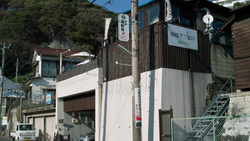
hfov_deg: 46.4
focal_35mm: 44
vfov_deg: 27.1
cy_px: 81
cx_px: 124
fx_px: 292
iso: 100
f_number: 9
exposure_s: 1/400
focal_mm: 24.2
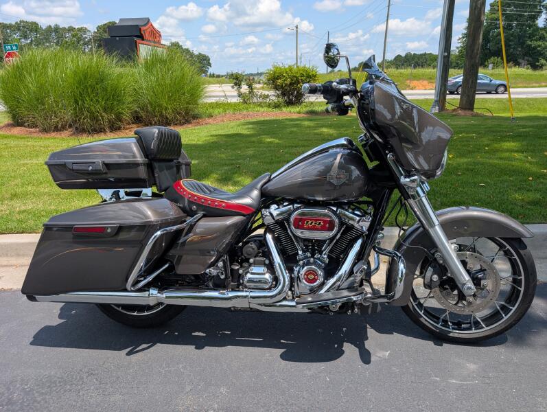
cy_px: 206
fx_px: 380
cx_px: 274
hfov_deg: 71.5
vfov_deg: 56.9
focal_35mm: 24
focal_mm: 6.9
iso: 19
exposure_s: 1/827
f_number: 1.68
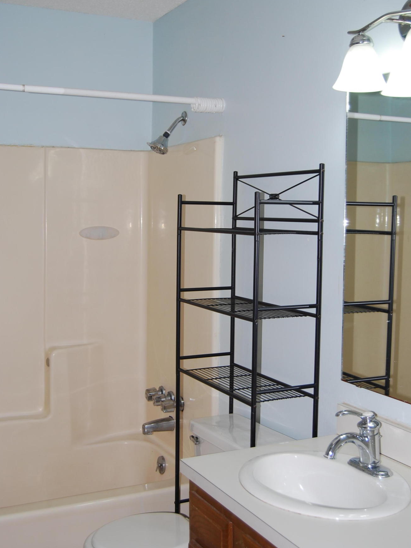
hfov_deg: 33.6
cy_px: 282
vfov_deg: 43.8
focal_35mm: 43
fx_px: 681
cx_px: 208
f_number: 4.2
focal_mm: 26
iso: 200
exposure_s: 1/60
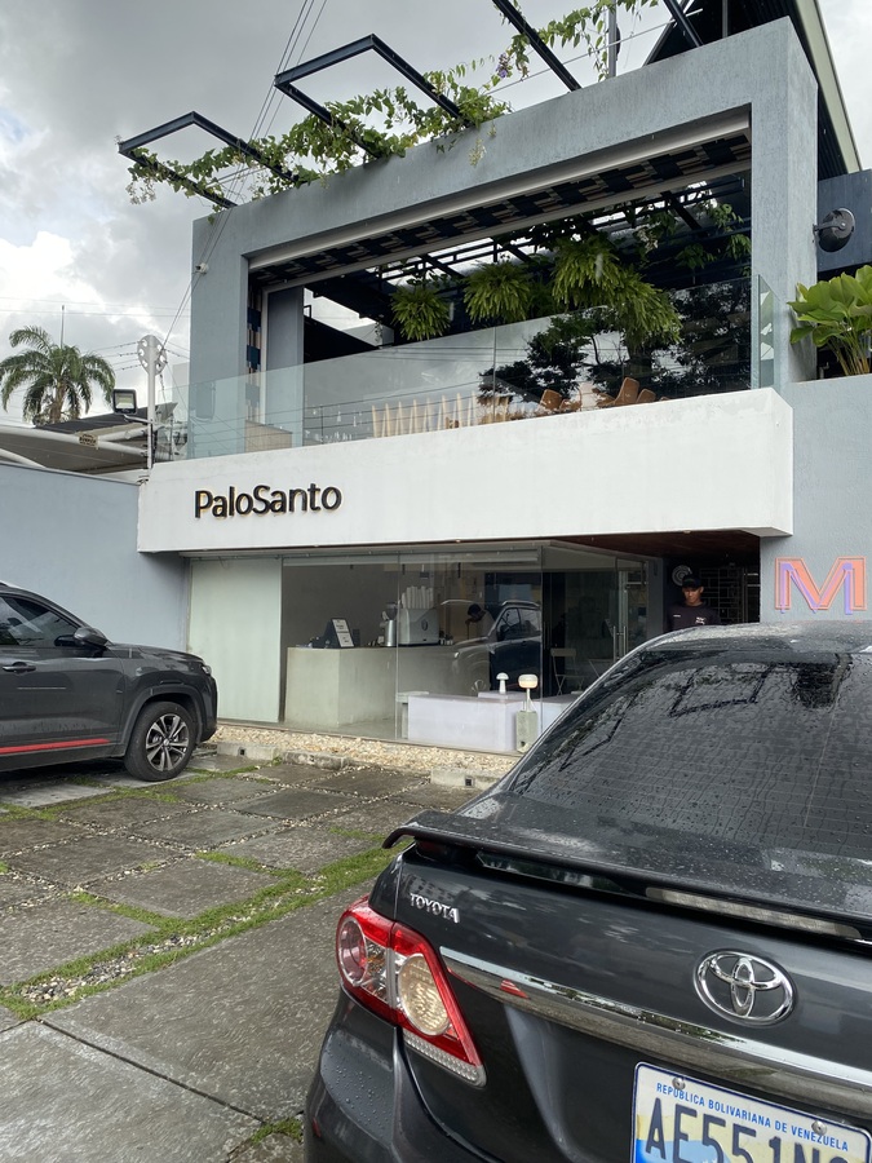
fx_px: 873
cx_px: 436
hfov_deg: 53.1
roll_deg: -0.5
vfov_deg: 67.3
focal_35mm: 26
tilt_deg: +3.1
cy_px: 582
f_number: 1.8
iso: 32
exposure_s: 1/633
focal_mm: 4.25
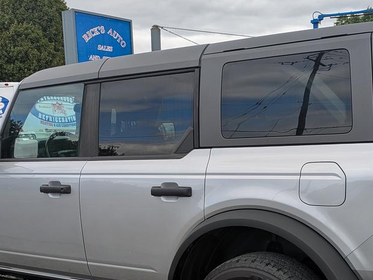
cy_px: 201
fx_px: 561
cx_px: 240
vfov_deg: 27.8
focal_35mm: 52
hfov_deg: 36.5
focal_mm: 5.43
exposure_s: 1/1110
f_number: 1.89
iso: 44
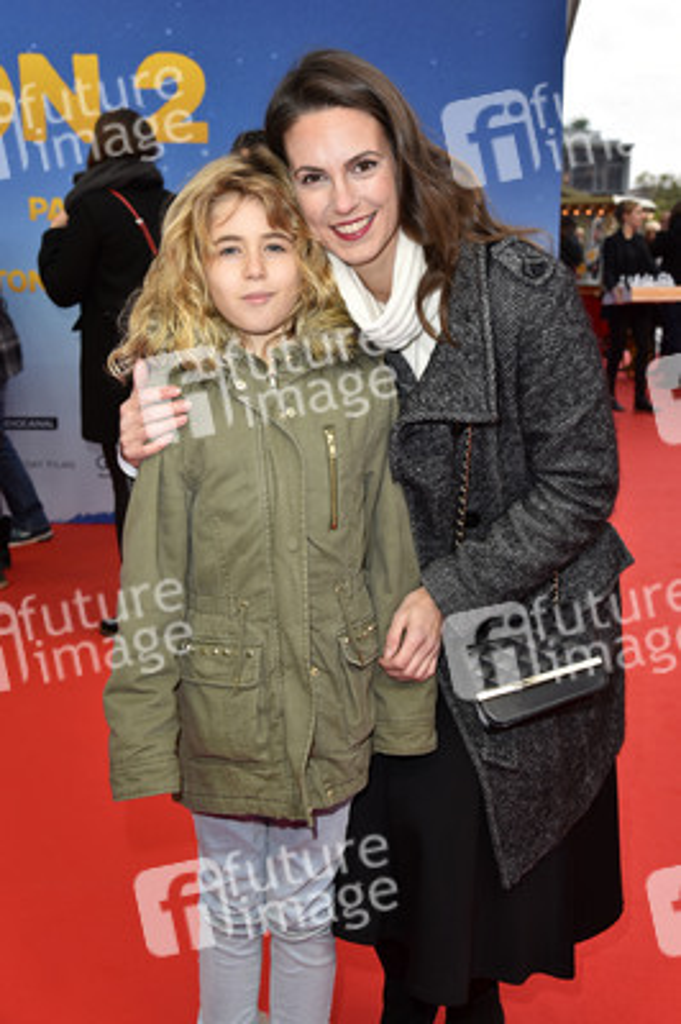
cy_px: 512
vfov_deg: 48.5
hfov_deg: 33.3
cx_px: 340
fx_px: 1137
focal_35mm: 40
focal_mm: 40
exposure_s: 1/250
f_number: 5.6
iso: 640
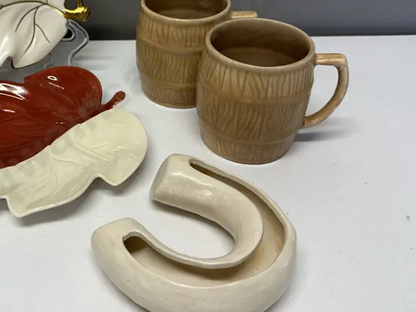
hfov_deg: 42.6
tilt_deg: -34.2
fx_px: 517
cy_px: 102
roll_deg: +1.5
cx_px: 108
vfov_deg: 33.3
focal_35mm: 43
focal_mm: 6.86
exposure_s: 1/100
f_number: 1.78
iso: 64
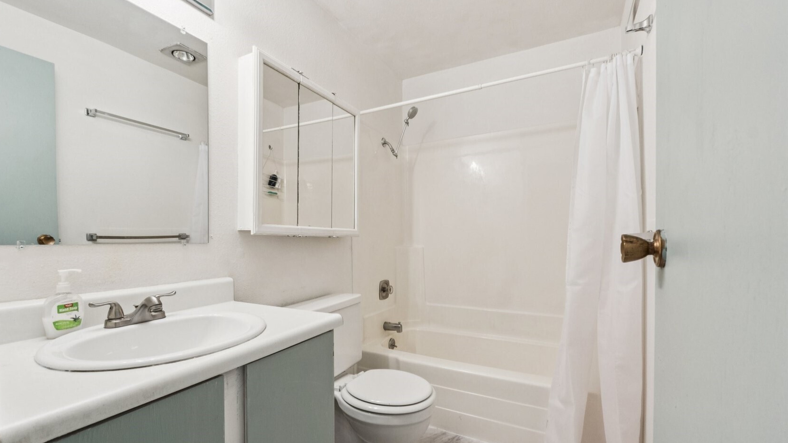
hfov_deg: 99.4
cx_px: 388
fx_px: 334
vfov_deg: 66.9
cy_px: 243
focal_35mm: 16
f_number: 10
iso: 250
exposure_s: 1/6
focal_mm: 10
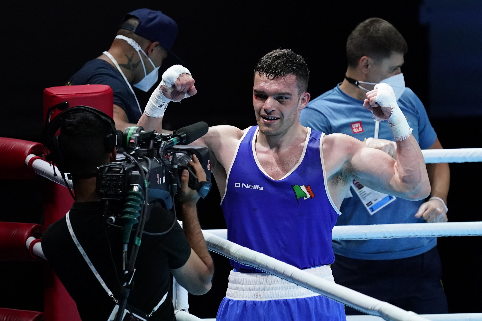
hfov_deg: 3.7
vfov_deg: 2.5
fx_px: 7390
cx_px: 241
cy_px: 160
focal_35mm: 552
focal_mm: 368
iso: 6400
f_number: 6.3
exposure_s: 1/1250
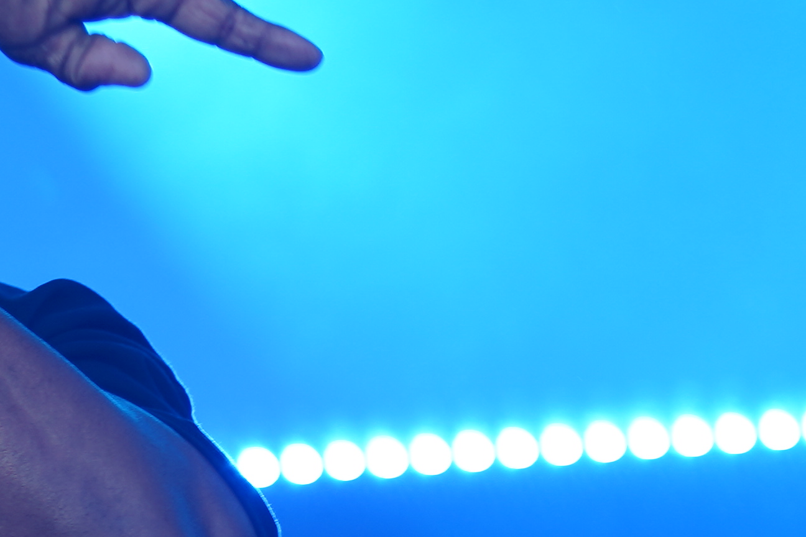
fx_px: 10880
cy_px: 420
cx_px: -408
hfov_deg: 4.2
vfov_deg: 2.8
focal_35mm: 486
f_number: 4
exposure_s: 1/160
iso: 100
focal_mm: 105
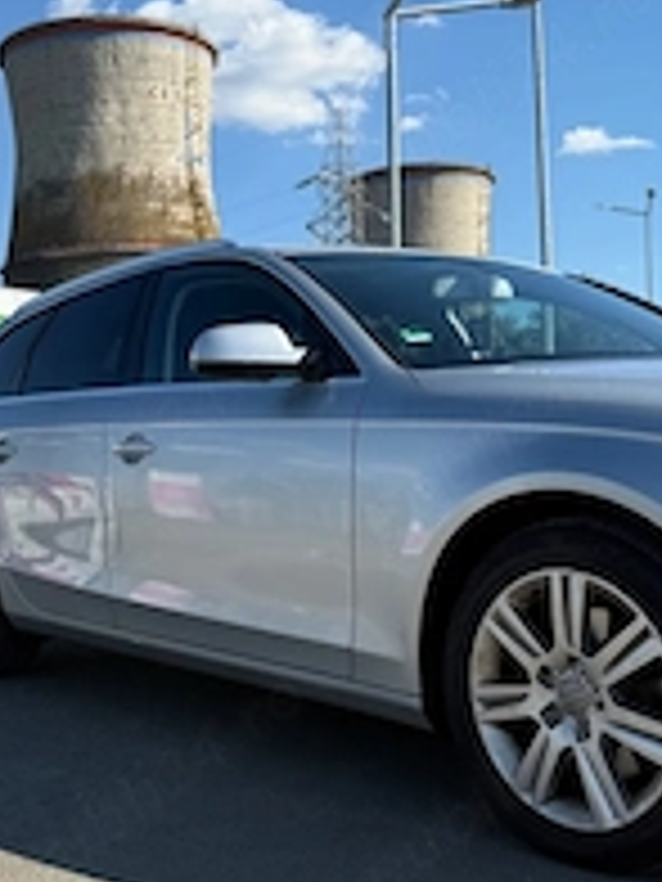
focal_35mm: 49
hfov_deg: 29.6
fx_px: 1249
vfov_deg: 38.9
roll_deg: +2.6
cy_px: 490
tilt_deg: -1.0
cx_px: 248
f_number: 1.78
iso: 80
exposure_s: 1/2801
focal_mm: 6.76
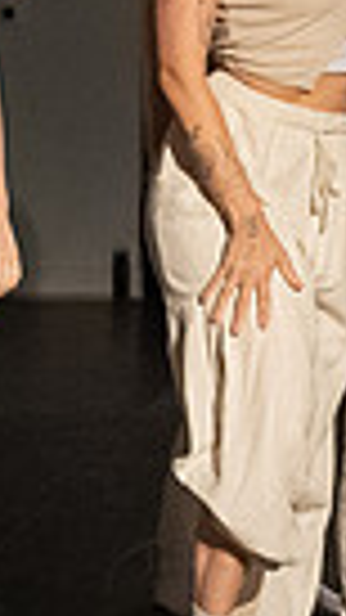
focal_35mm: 145
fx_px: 2366
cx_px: 205
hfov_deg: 8.4
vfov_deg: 14.6
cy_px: 19
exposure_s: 1/500
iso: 6400
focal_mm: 28
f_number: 5
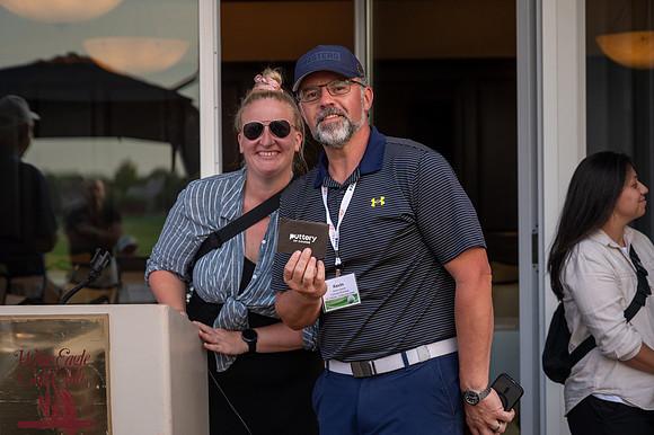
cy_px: 240
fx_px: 1531
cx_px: 298
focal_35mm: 84
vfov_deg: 16.2
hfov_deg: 24.1
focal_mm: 70
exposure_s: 1/500
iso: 500
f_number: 4
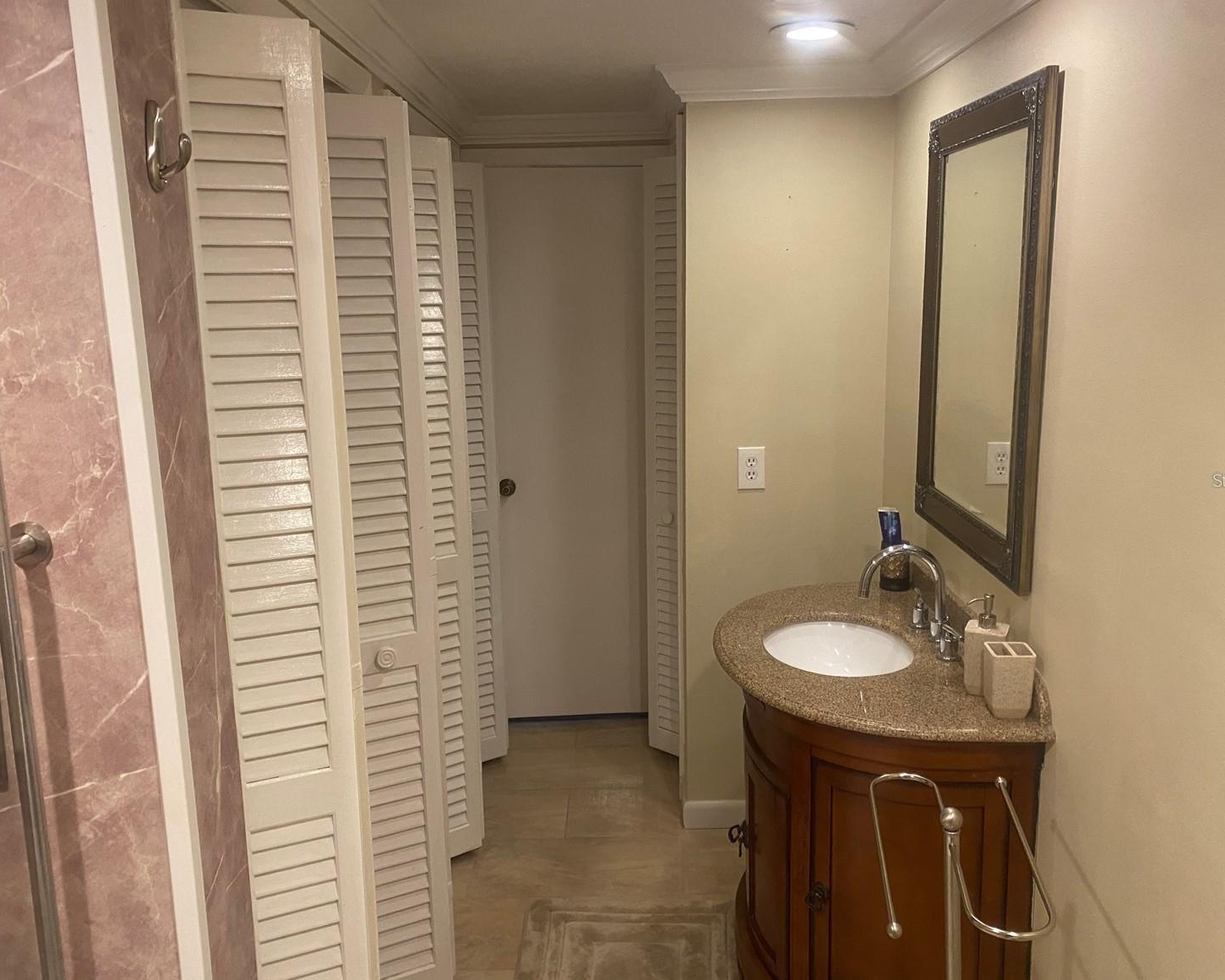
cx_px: 617
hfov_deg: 62.2
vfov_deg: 51.5
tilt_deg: -10.7
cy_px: 480
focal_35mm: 28
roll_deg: +2.5
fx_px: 1015
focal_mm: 4.25
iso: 160
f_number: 1.8
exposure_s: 1/60
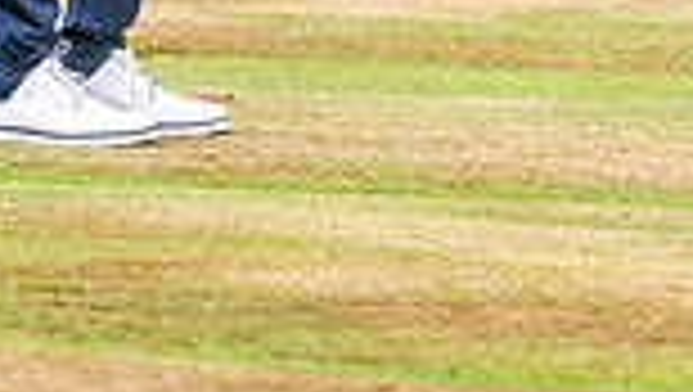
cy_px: -448
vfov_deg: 1.0
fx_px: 21724
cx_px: 531
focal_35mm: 1181
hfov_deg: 1.8
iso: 320
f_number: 4
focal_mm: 300
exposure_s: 1/640
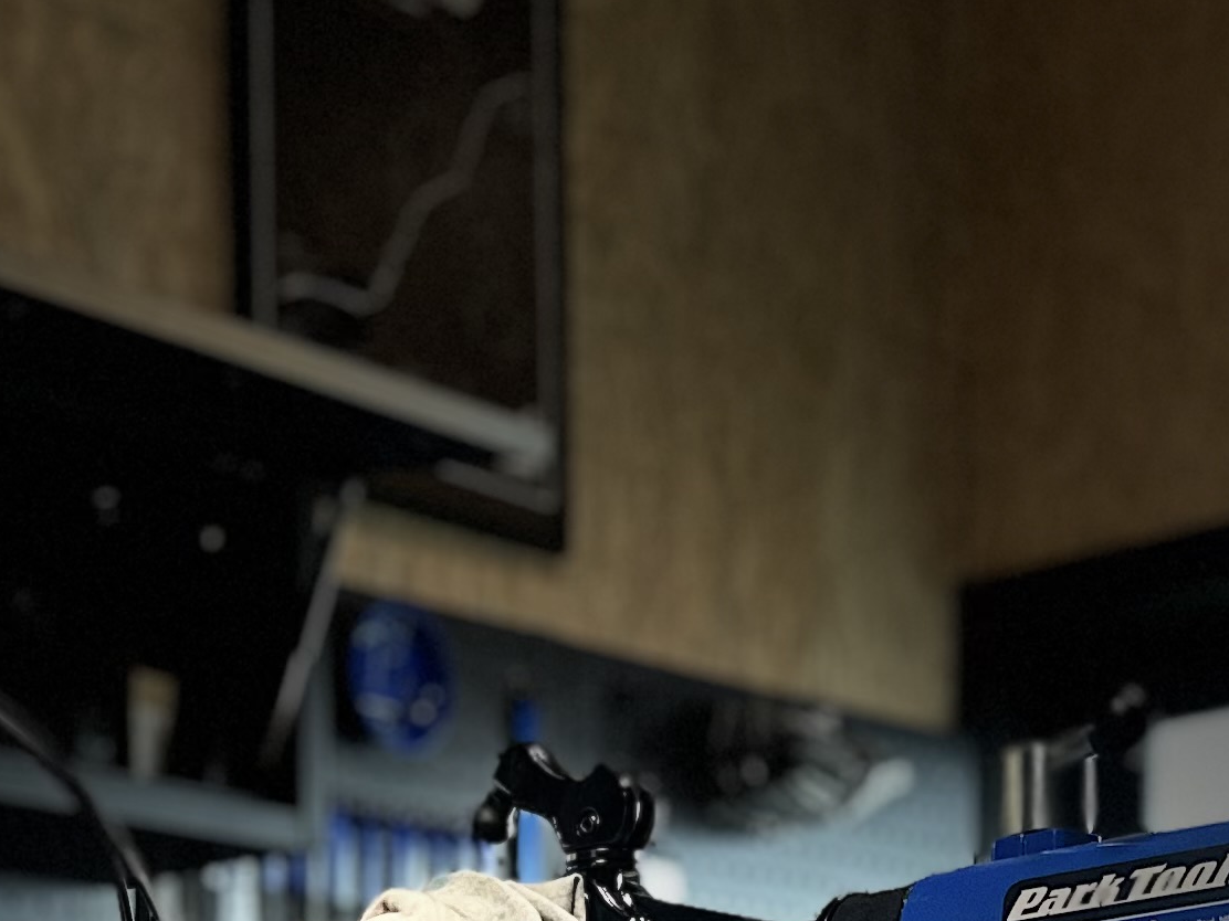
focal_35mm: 87
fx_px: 3089
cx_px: 251
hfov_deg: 22.2
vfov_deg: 14.9
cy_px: 1628
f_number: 1.78
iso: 160
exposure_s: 1/50
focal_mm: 6.86
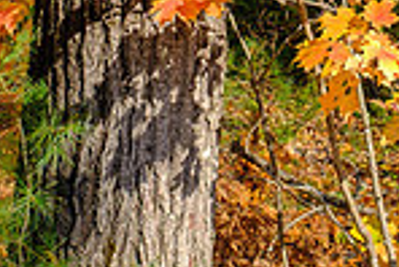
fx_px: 1564
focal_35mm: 141
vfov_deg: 9.6
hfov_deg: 14.5
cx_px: 259
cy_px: -82
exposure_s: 1/400
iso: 640
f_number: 8
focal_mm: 24.2
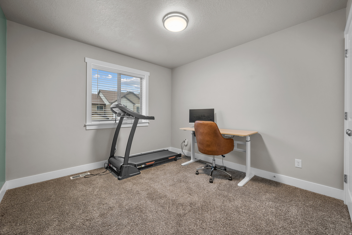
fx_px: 137
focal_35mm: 14
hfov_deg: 104.2
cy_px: 118
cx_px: 176
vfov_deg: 81.3
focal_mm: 14
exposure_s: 1.3
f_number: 8
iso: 500
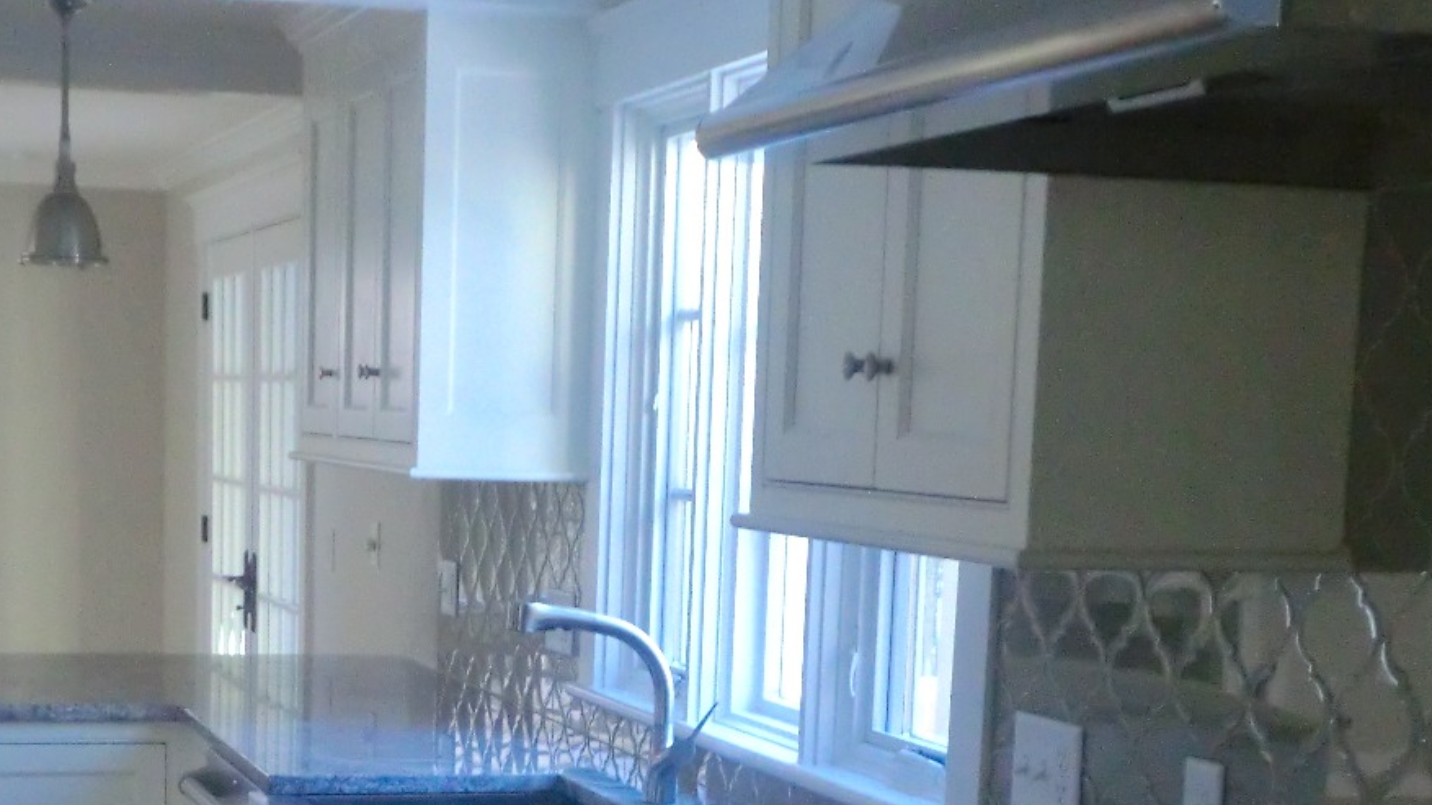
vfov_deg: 17.3
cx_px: 552
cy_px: 812
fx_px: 2582
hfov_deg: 30.9
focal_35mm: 68
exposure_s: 1/60
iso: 500
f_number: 3.9
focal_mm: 6.9
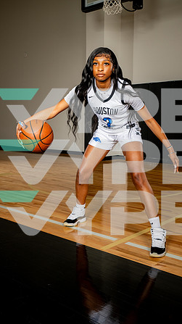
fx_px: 326
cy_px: 162
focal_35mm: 38
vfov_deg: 52.8
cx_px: 104
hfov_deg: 31.1
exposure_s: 1/500
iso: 250
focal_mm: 36
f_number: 8
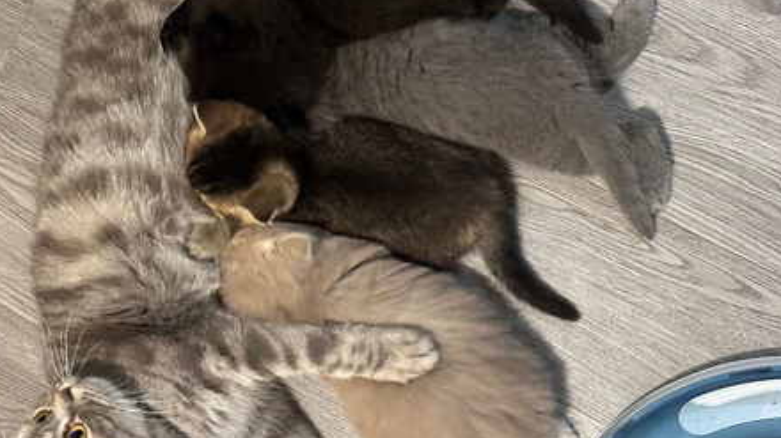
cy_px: 205
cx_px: 368
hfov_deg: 37.2
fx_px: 1159
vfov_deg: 21.4
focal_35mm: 56
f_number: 1.78
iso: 500
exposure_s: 1/25
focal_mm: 6.86
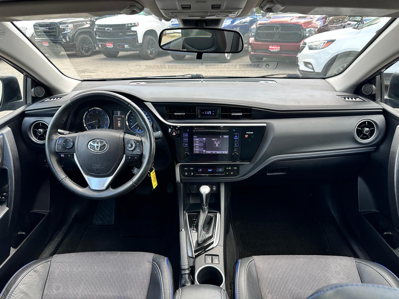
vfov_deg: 56.8
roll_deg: +0.8
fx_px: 277
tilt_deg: -25.2
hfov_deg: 71.6
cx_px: 200
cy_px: 150
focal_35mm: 24
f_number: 1.78
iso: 50
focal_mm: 6.86
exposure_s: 1/122
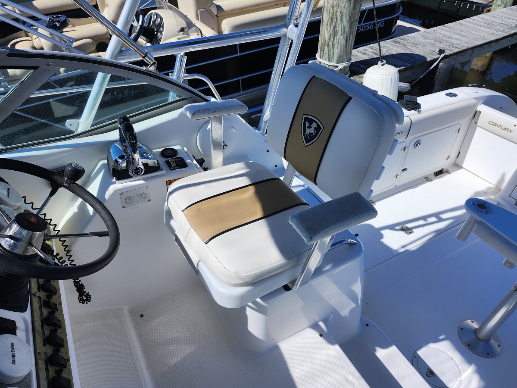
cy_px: 194
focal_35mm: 23
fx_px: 344
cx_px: 258
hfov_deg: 73.9
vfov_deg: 58.9
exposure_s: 1/2497
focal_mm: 5.54
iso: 25
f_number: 1.8
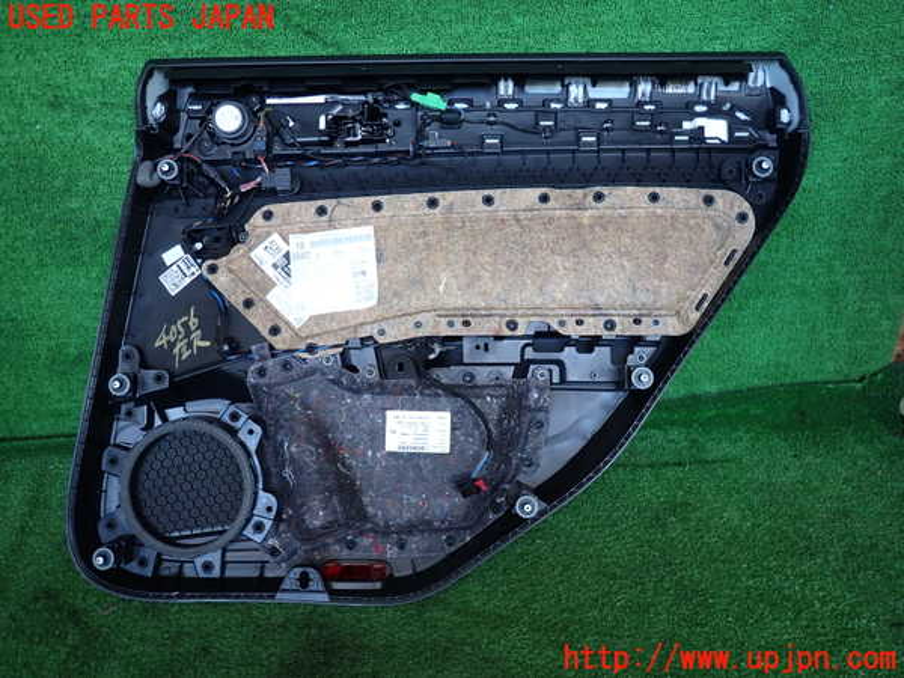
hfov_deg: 69.4
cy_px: 339
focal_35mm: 25
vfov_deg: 54.9
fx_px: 653
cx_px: 452
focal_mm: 4.5
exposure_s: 1/60
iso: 100
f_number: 2
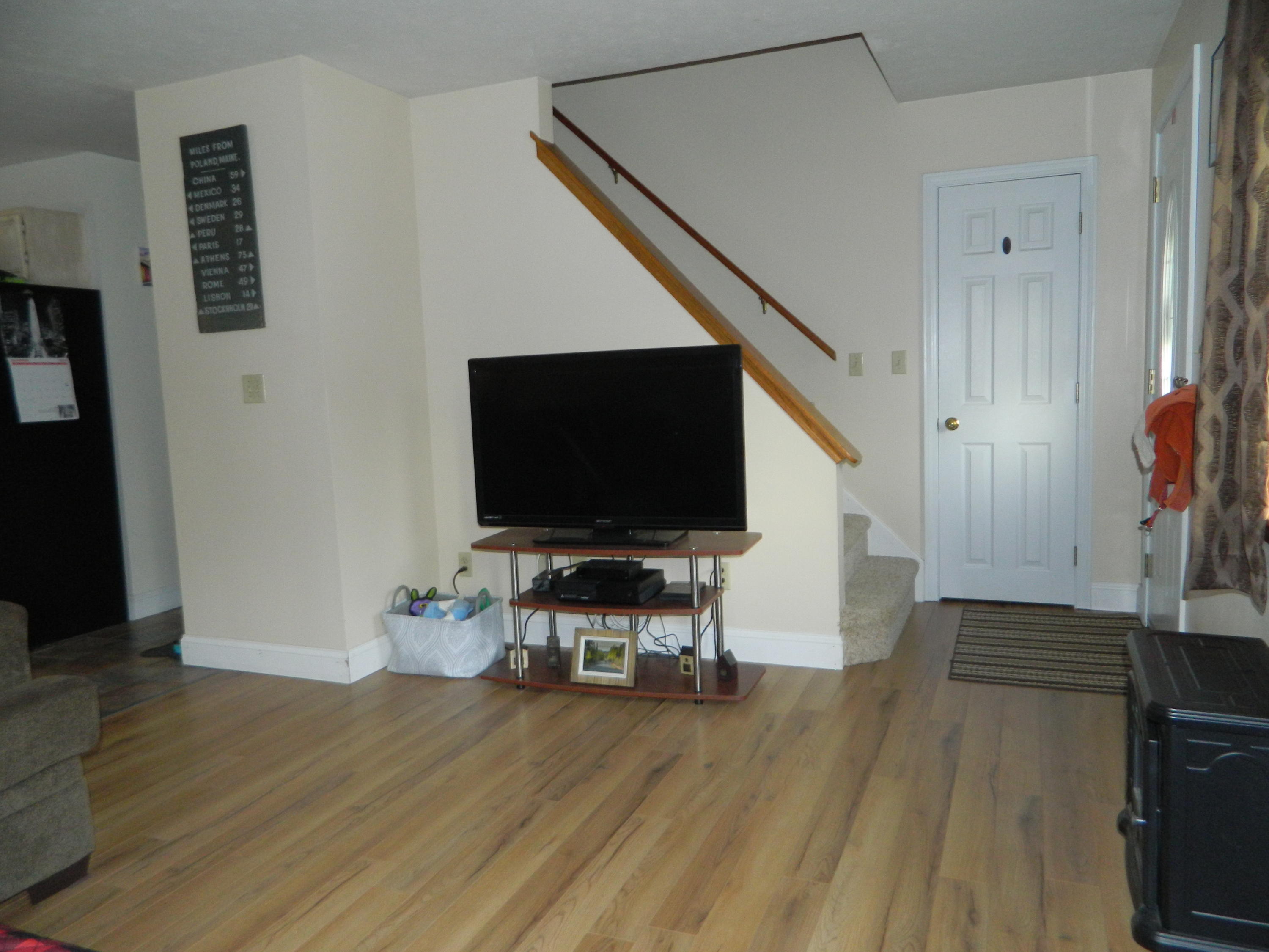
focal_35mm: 25
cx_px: 634
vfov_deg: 54.9
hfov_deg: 69.4
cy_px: 476
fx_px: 916
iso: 200
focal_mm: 4.5
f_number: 3.1
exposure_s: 1/30
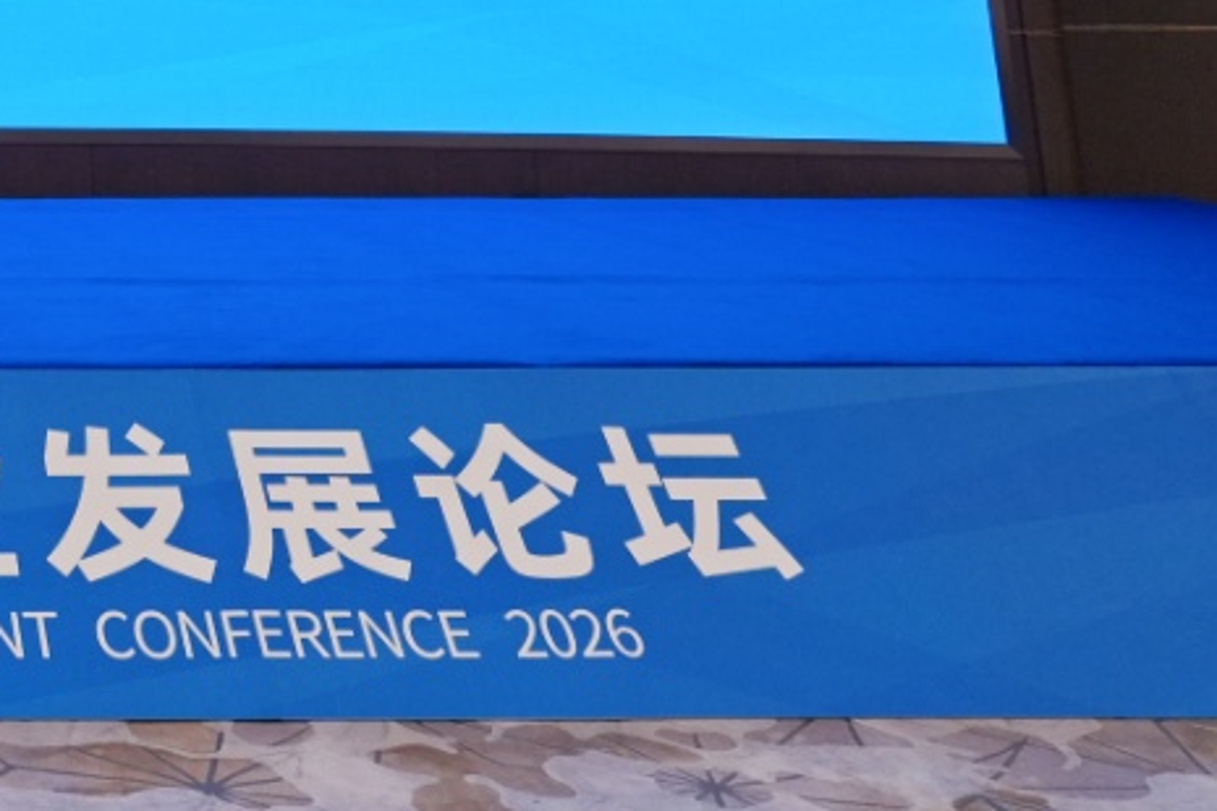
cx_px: -372
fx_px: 2301
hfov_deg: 25.4
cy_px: -560
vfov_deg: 17.1
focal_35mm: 68
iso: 640
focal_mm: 16.5
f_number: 4
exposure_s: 1/160
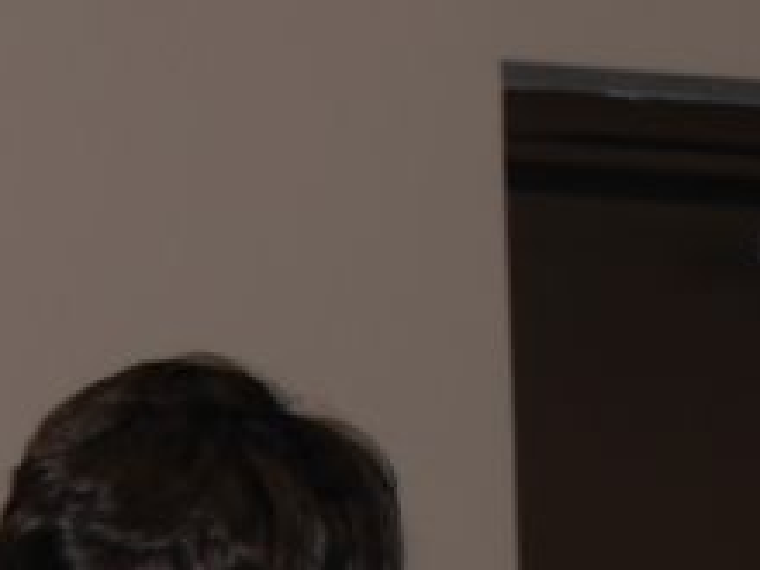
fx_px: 8189
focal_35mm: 373
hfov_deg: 5.2
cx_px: -615
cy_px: 929
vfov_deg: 4.0
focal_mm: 40
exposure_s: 1/125
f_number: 4.7
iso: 200
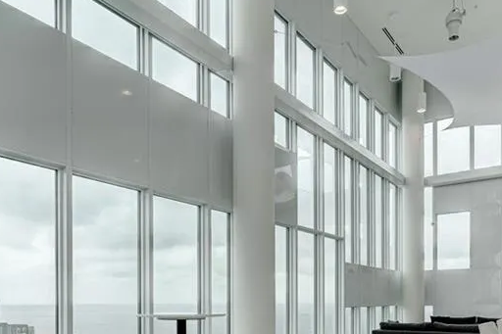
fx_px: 446
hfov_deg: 58.7
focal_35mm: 32
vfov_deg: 38.0
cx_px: 270
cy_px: 307
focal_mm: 16
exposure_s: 1/20
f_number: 11
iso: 100
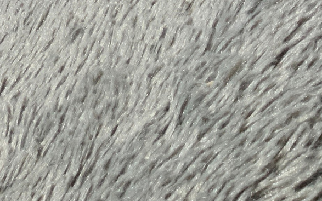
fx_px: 1176
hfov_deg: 14.0
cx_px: -245
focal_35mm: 134
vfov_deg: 9.0
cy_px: -246
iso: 50
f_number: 1.8
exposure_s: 1/104
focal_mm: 3
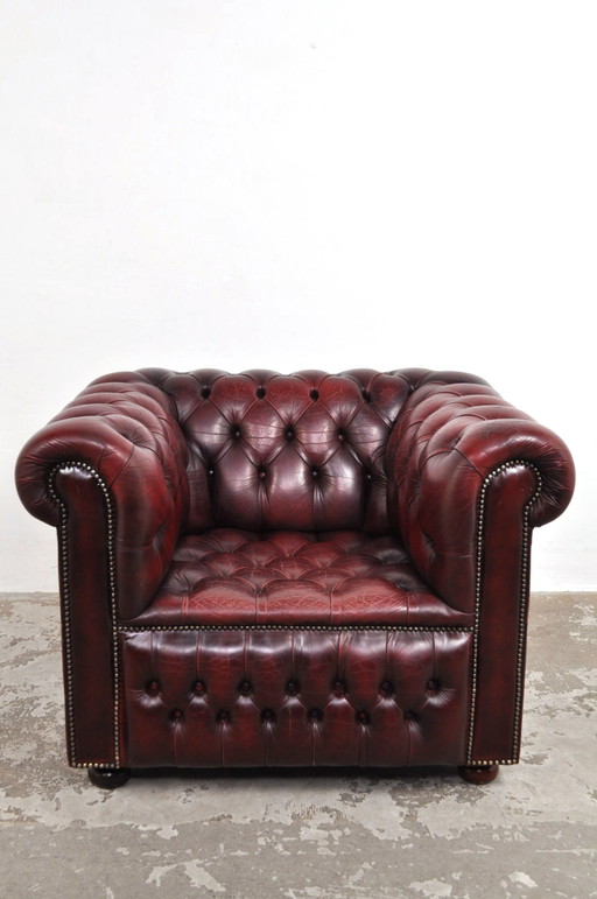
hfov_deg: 34.1
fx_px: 973
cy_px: 450
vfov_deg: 49.6
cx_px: 298
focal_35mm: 39
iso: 400
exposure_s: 1/125
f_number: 8
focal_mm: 26
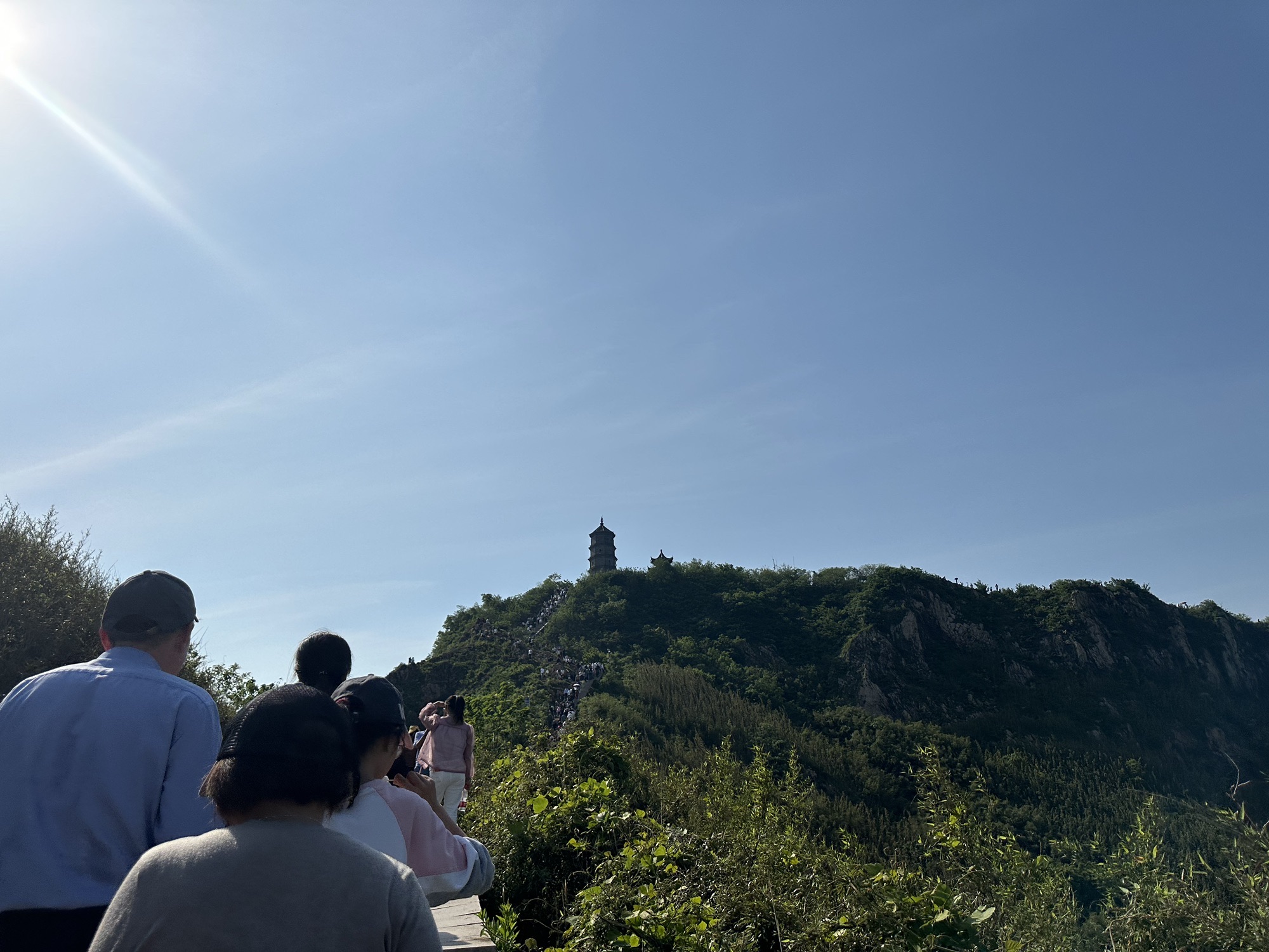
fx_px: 880
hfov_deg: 71.6
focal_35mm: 24
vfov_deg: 56.8
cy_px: 476
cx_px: 634
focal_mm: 6.86
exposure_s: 1/18519
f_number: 1.78
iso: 100
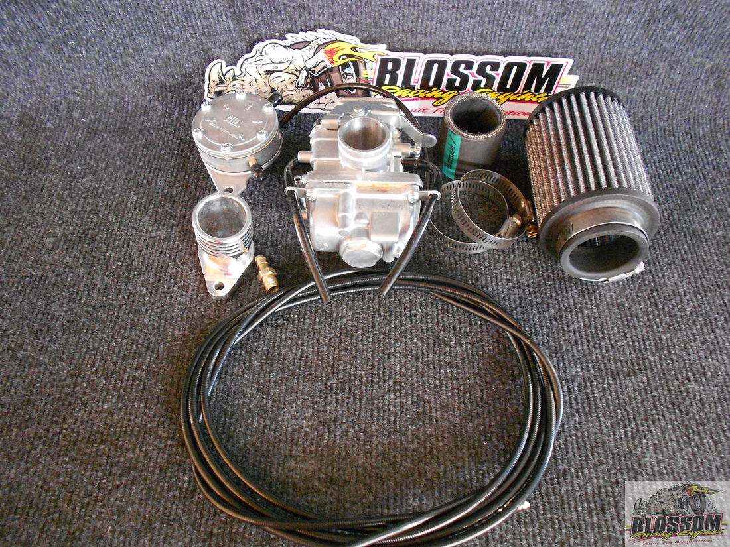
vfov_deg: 53.1
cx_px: 365
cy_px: 274
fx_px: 548
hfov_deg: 67.3
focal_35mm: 26
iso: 500
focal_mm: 4.6
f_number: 3.2
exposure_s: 1/8
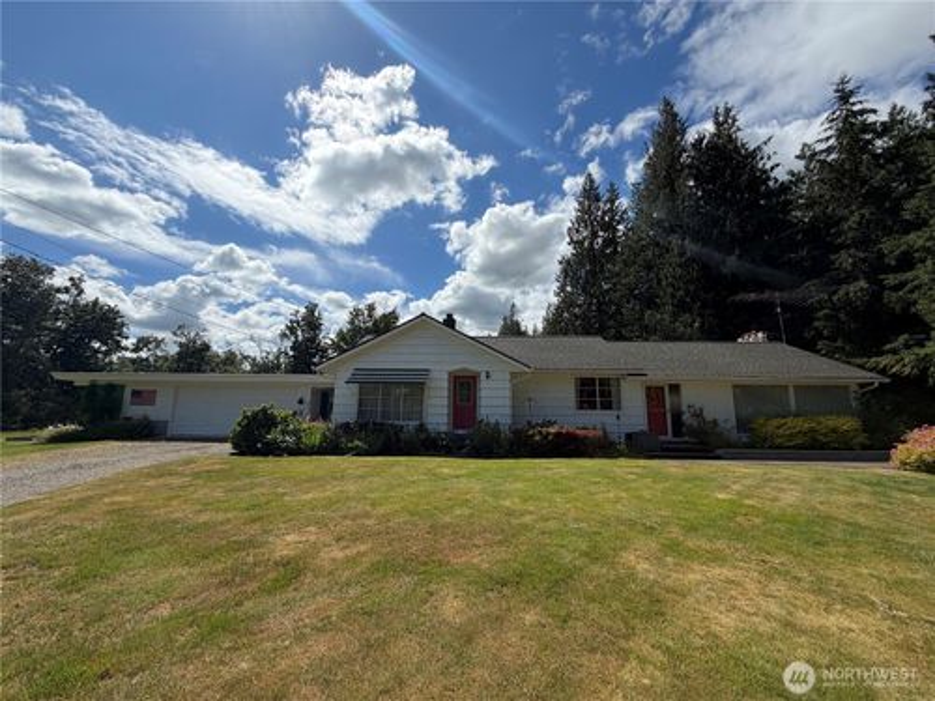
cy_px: 350
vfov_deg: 85.7
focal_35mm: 14
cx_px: 468
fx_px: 378
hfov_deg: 102.1
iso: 20
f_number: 2.2
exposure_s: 1/1399
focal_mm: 2.22
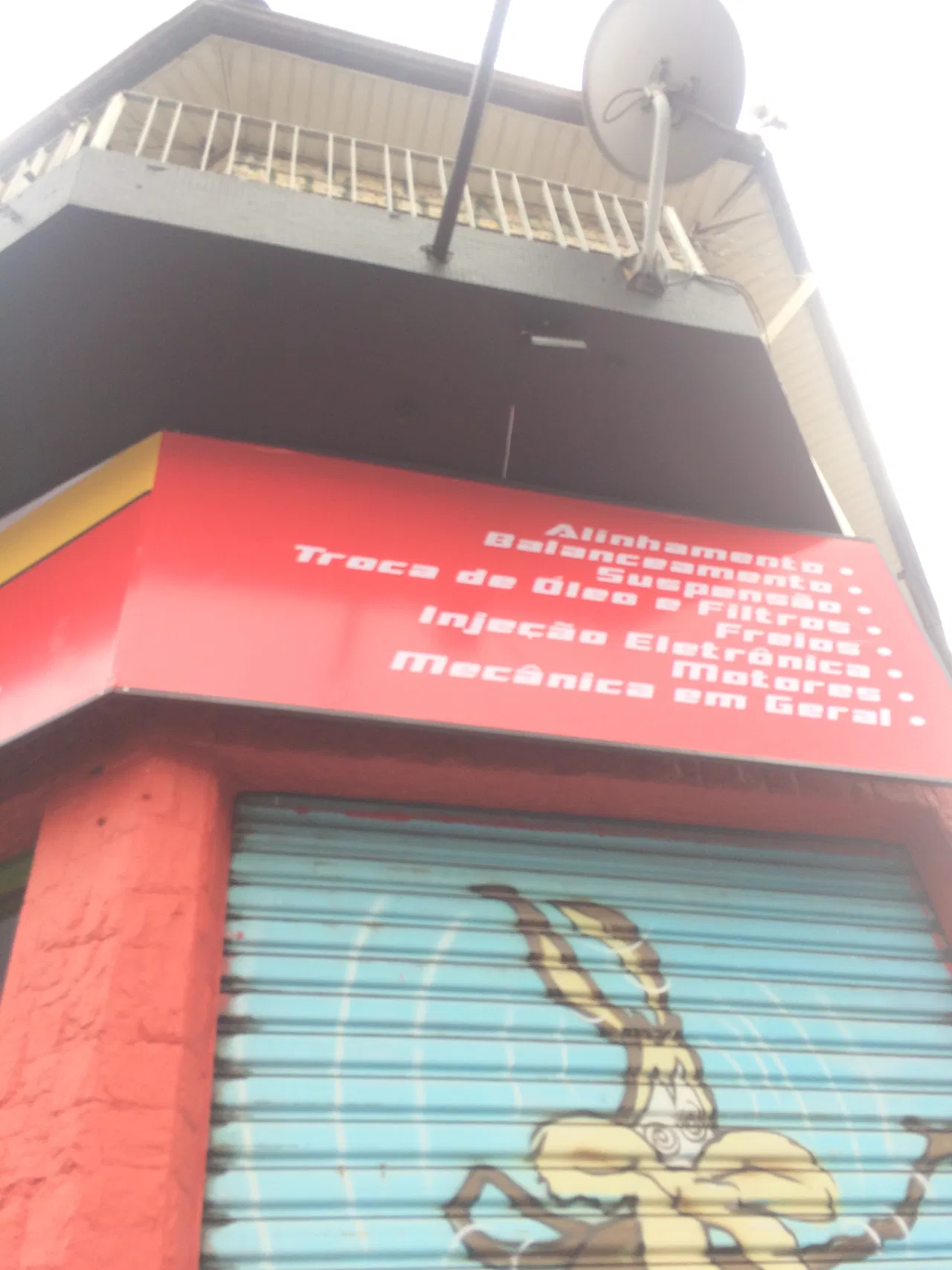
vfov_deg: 61.7
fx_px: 1064
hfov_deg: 48.2
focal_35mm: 29
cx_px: 476
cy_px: 635
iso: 32
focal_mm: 4.15
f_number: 2.2
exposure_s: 1/228
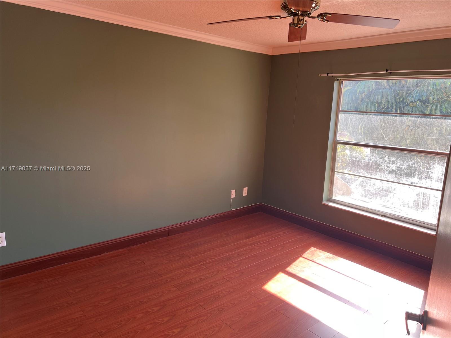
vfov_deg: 53.1
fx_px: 339
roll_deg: -2.4
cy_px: 169
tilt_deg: -10.9
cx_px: 226
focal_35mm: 26
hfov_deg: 67.3
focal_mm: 5.7
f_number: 1.5
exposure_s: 1/136
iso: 40
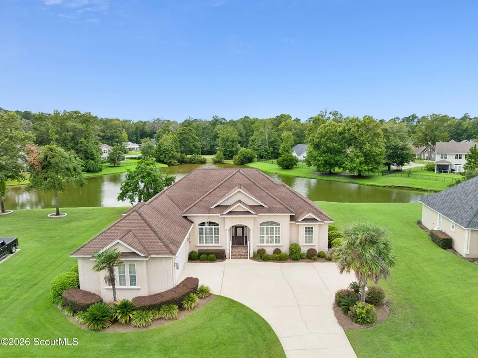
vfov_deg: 56.8
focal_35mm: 24
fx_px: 331
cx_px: 239
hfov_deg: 71.6
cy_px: 179
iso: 190
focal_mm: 12.29
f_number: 2.8
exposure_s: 1/500
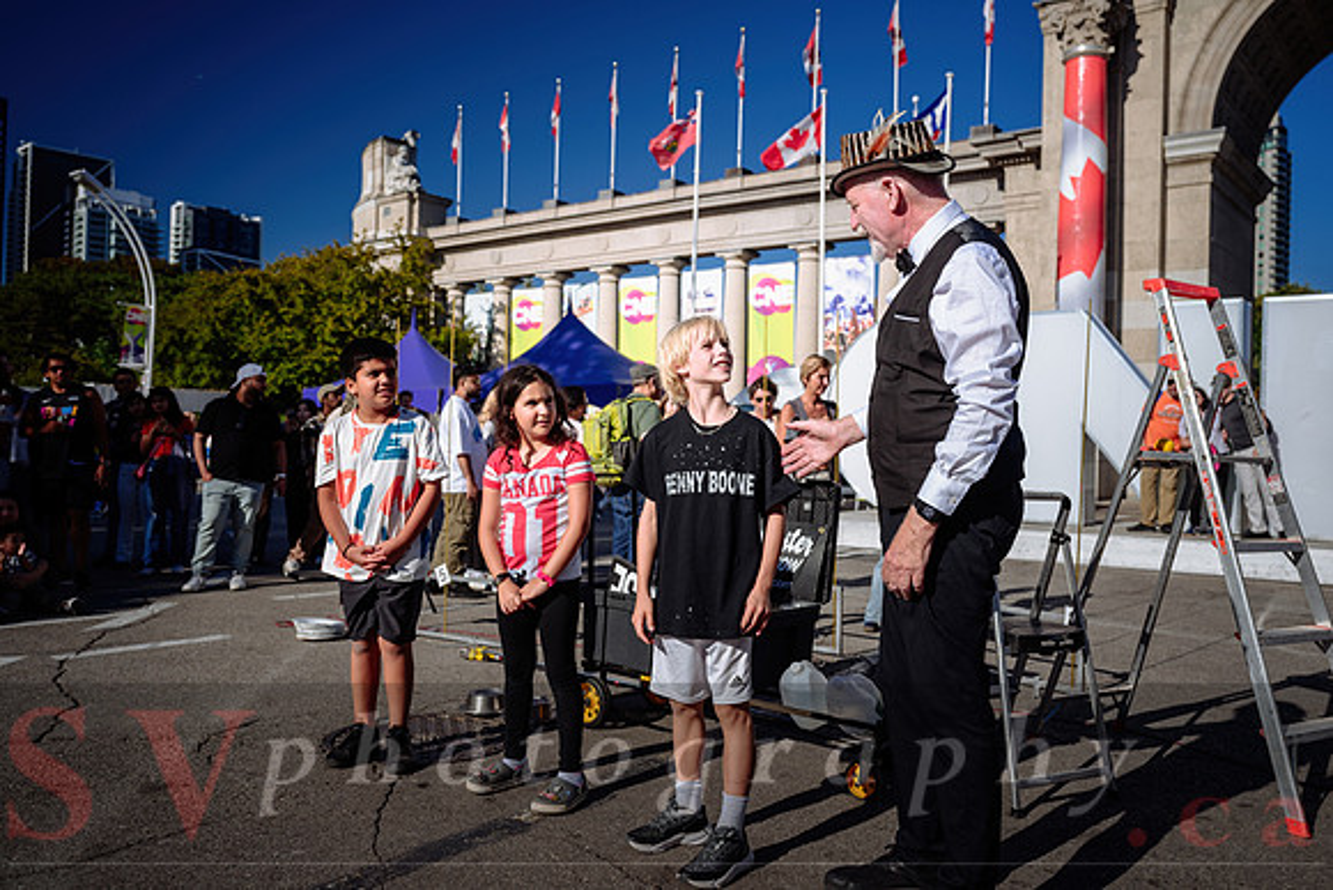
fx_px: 1078
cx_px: 701
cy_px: 427
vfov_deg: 44.8
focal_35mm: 29
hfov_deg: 63.4
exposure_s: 1/320
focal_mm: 27.5
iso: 64
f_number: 4
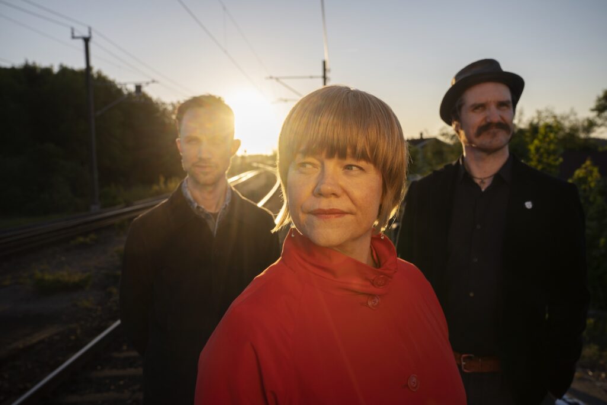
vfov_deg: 43.6
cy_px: 202
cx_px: 304
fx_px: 506
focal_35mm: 30
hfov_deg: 61.9
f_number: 5.6
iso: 200
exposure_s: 1/500
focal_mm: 30
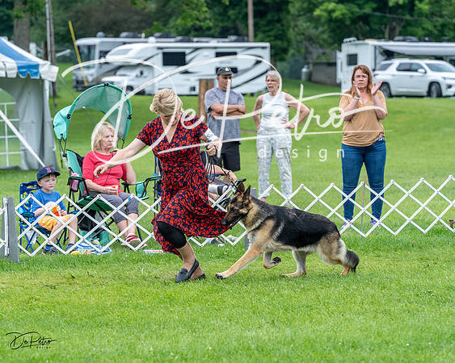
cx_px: 228
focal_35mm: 169
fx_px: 2274
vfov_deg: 9.1
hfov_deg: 11.4
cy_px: 182
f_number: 5
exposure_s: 1/800
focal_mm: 150
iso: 400
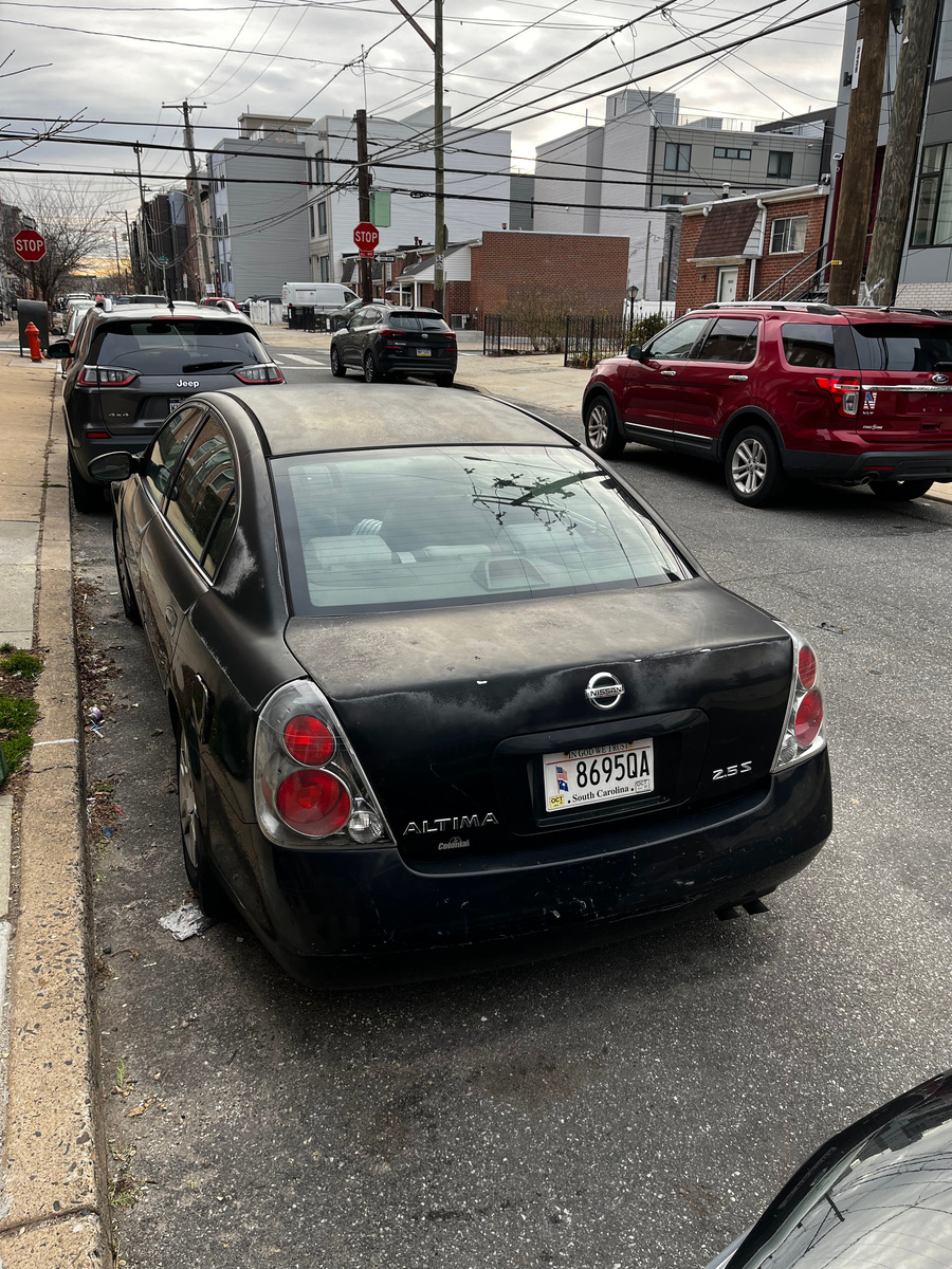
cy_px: 634
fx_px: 953
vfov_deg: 67.3
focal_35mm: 26
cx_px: 476
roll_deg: +0.3
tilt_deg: -19.8
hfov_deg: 53.1
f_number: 1.6
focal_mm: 5.1
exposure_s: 1/122
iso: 32
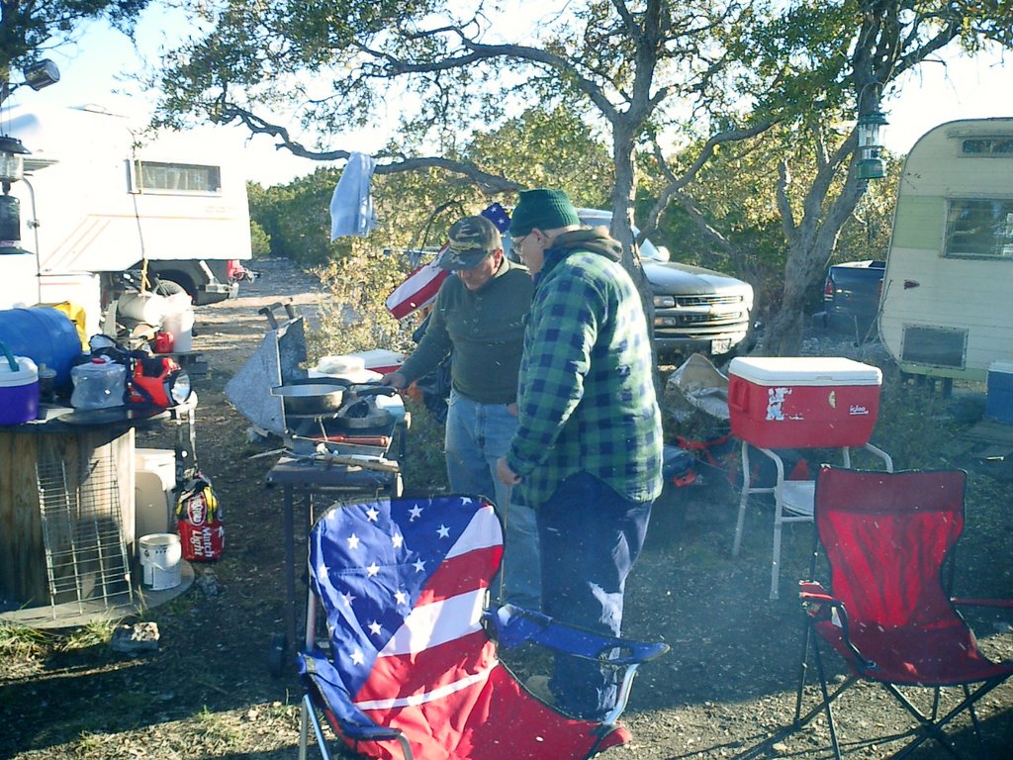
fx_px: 1054
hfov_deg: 51.4
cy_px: 380
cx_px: 506
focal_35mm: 36
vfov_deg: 39.7
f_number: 3.2
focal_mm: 7.5
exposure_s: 1/250
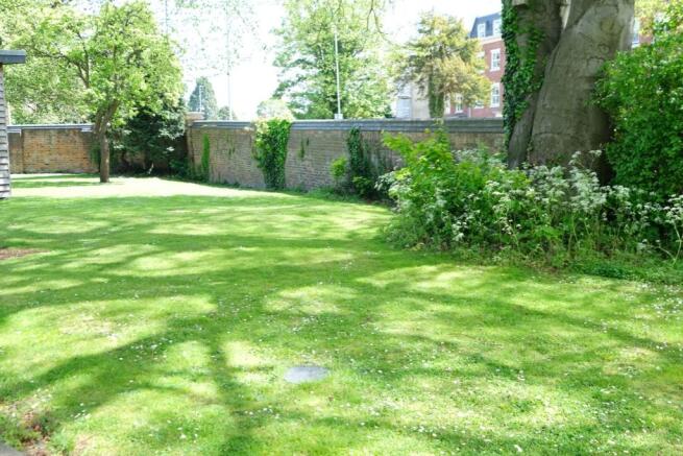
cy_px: 228
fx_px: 683
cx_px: 342
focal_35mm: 36
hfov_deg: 53.1
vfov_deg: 36.9
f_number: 5
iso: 160
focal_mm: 24
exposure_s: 1/80
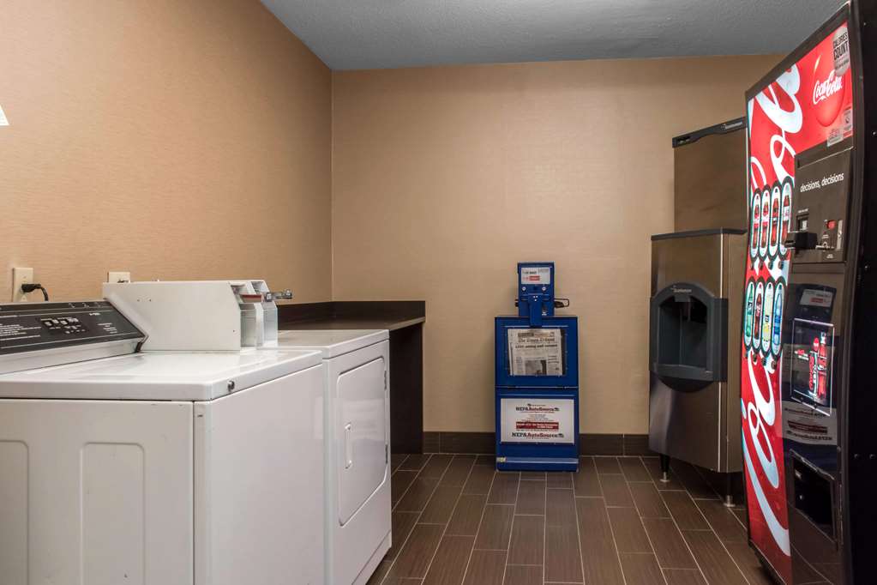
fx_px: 658
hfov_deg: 67.4
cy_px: 292
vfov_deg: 47.9
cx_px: 438
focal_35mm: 27
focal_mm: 18
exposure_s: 1
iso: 400
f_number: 14
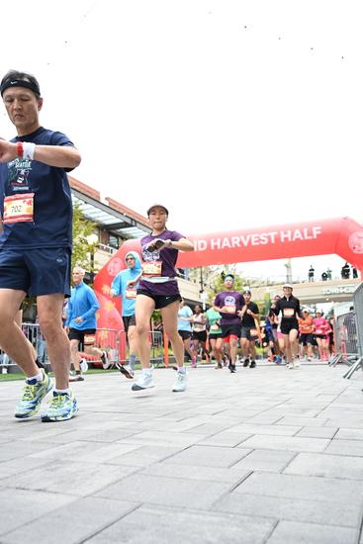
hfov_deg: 42.3
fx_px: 469
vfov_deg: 60.3
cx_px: 182
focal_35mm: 31
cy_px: 272
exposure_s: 1/640
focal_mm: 31
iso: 2000
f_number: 4
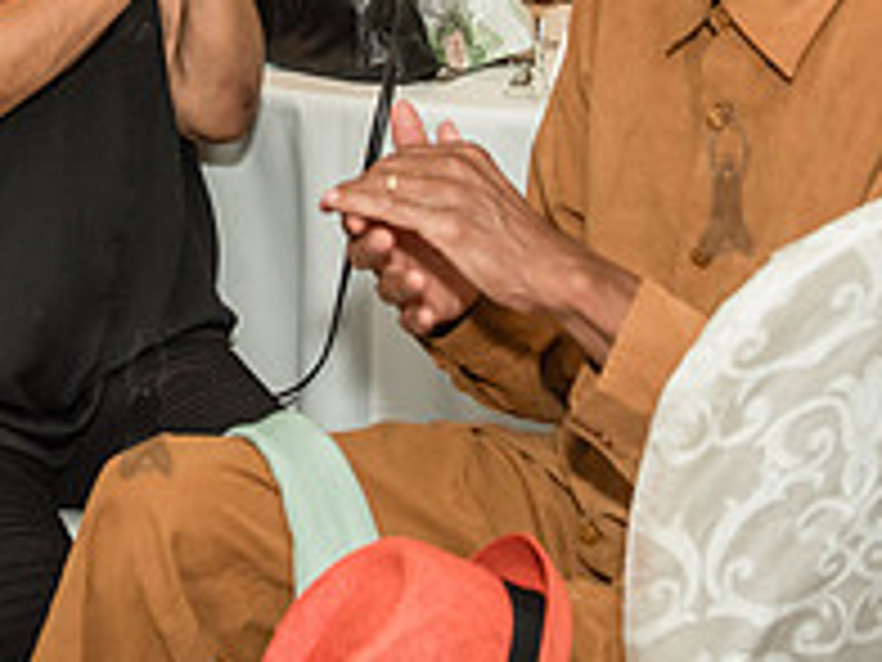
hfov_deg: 20.0
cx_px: 144
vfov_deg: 14.9
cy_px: -38
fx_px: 2472
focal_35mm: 97
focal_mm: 34
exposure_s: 1/200
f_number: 3.5
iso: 1600
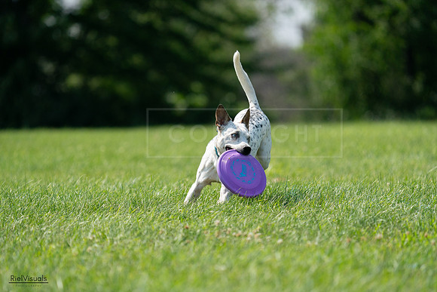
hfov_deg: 5.4
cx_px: 218
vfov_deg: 3.6
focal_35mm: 379
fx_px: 4601
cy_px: 146
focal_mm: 379
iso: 800
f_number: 6.3
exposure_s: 1/4000
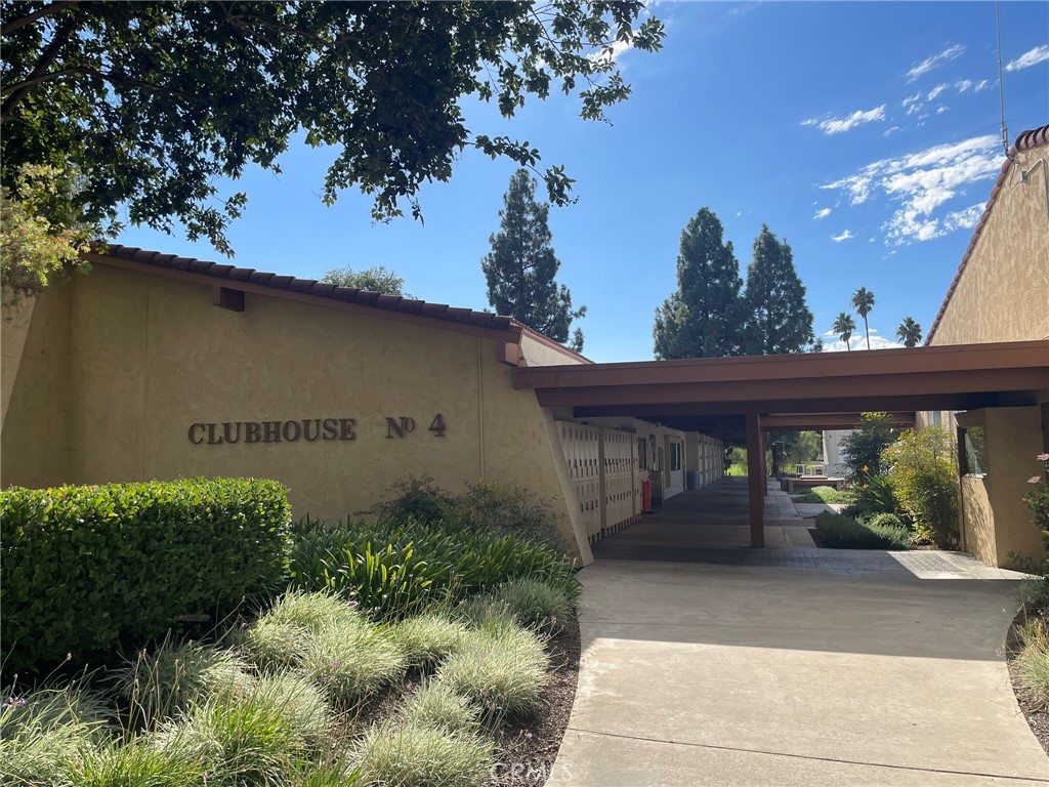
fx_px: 788
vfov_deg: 53.1
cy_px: 394
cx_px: 524
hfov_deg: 67.3
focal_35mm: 26
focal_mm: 4.2
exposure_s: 1/4292
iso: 32
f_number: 1.6
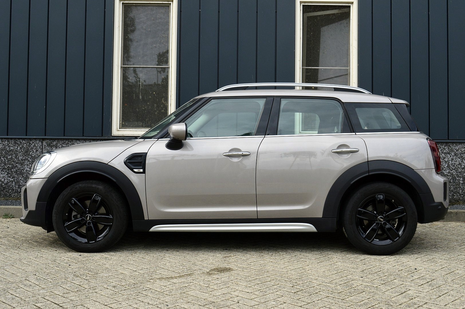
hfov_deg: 49.6
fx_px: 503
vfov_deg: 34.2
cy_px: 154
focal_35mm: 39
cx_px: 232
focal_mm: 26
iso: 400
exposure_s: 1/320
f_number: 10
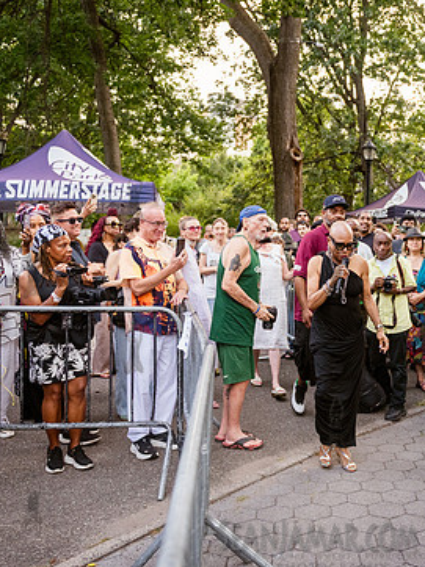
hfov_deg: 37.3
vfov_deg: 50.2
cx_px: 336
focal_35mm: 37
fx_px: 606
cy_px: 270
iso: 2000
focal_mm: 24
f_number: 2.8
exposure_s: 1/500
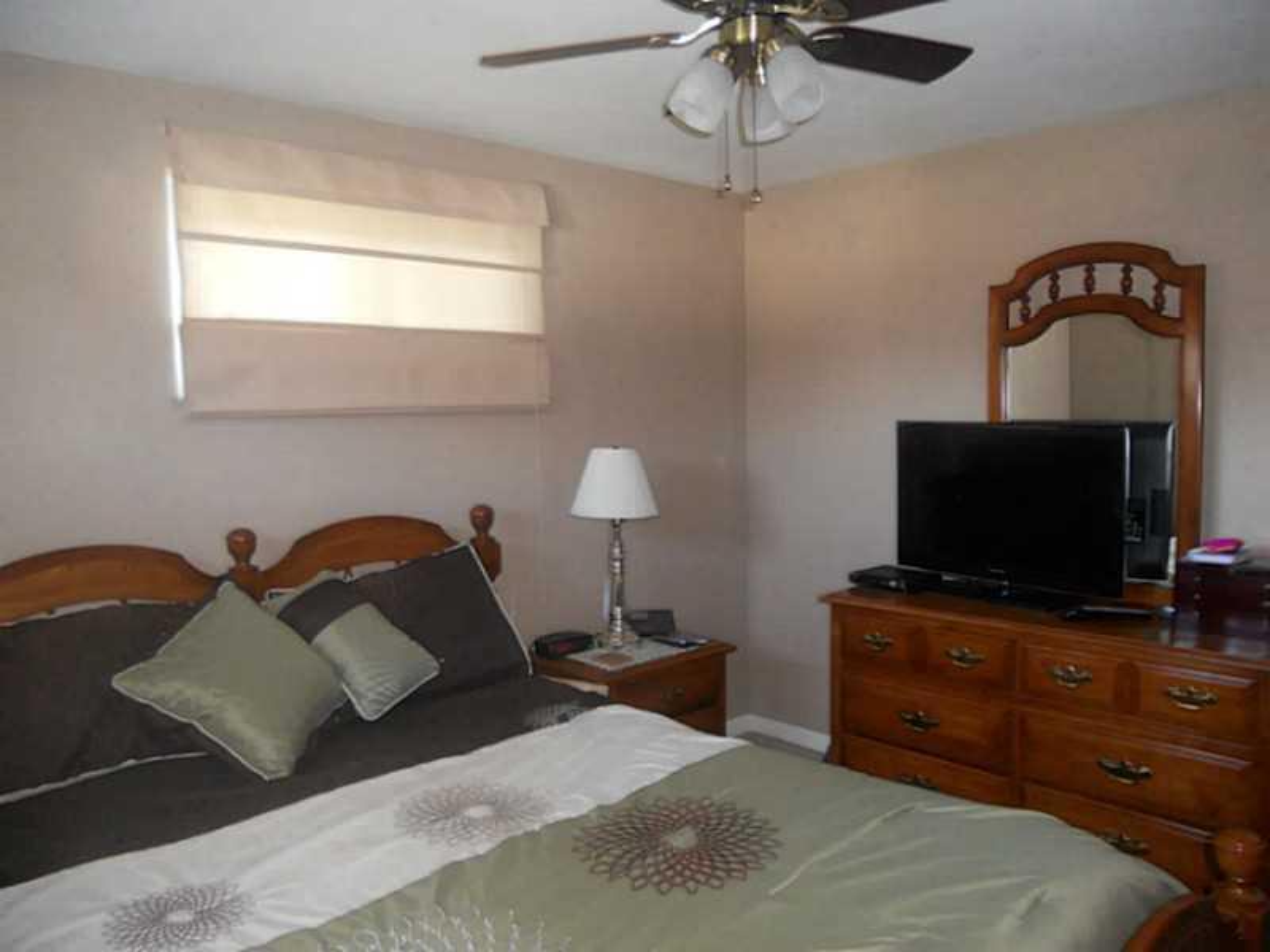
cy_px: 476
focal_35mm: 27
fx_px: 991
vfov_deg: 51.4
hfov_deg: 65.3
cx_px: 635
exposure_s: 1/25
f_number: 3.2
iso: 200
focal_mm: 4.9
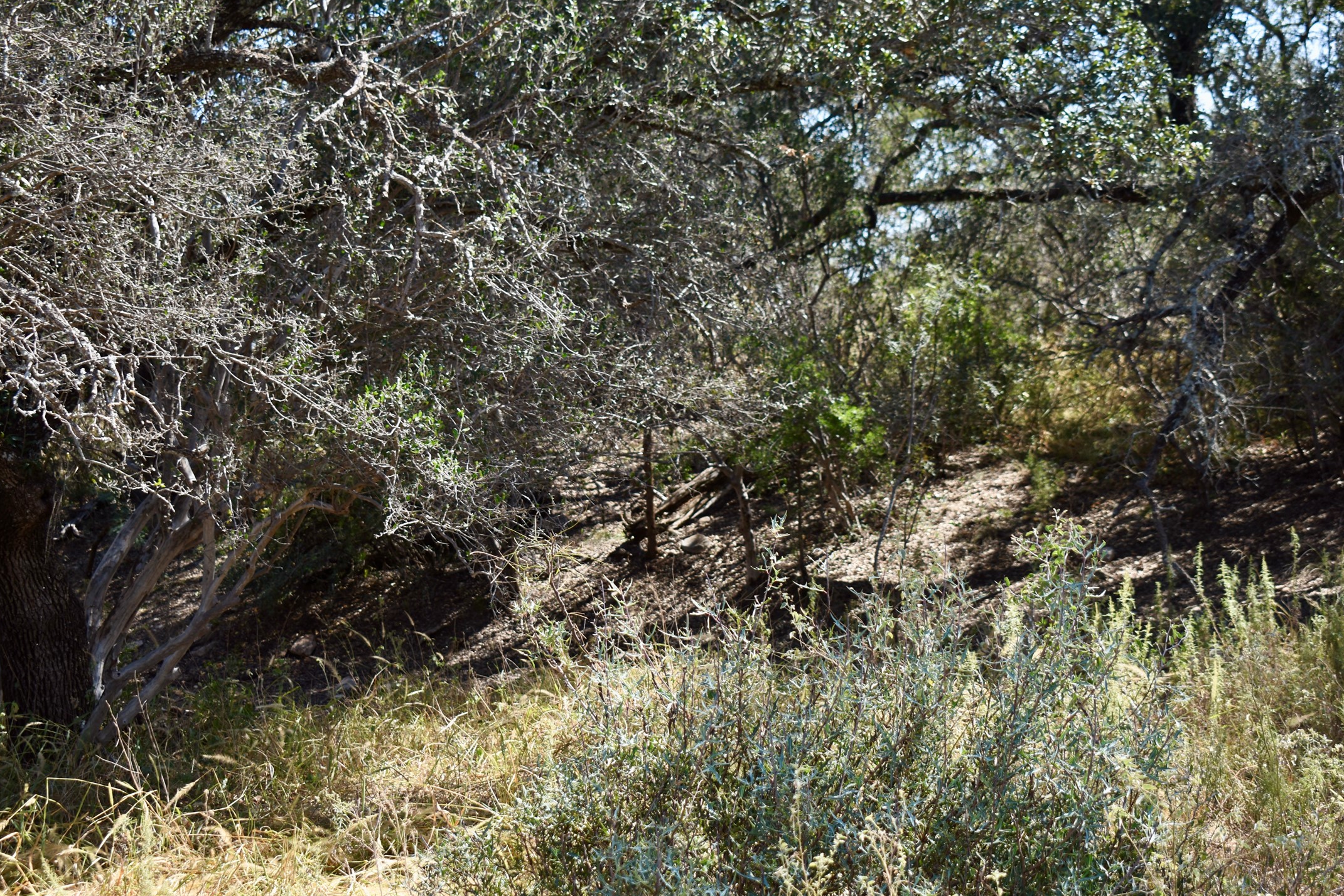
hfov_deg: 28.8
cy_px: 451
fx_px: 2613
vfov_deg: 19.5
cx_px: 666
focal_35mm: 70
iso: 110
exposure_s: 1/200
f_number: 5.3
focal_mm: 46
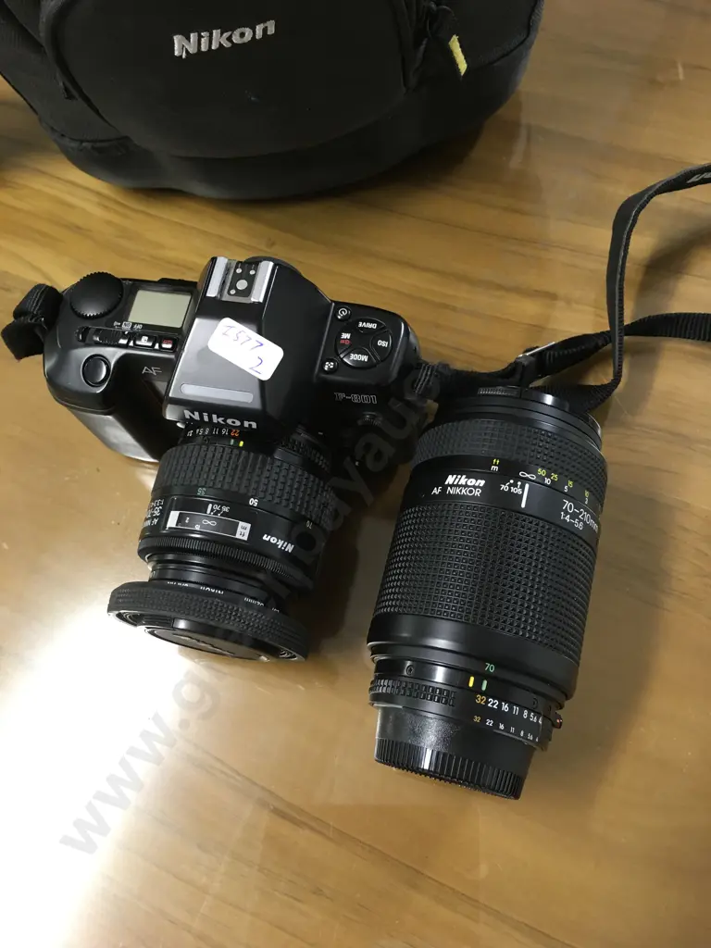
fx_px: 794
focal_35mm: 29
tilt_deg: -66.3
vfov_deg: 61.7
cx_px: 356
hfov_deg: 48.2
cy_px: 474
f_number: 2.2
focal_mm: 4.15
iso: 125
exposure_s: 1/33
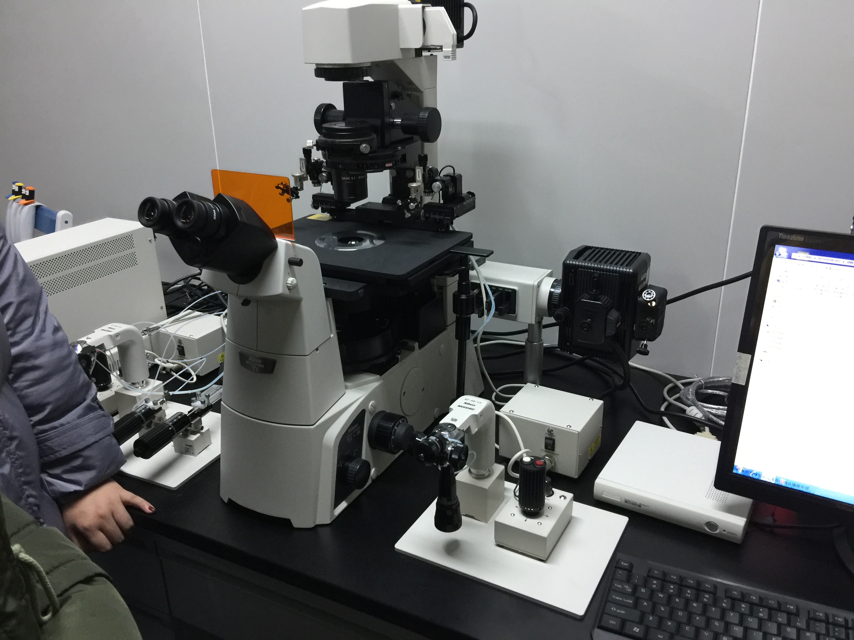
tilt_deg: -19.7
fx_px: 715
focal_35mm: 29
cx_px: 427
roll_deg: +0.5
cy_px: 320
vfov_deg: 48.2
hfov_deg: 61.7
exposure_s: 1/17
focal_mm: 4.15
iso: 100
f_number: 2.2
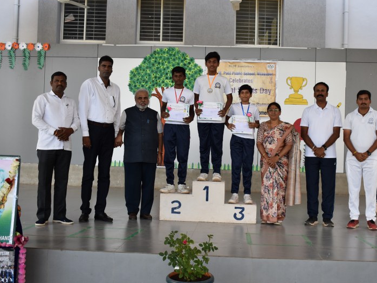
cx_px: 208
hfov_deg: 42.4
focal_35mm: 45
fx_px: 485
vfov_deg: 32.5
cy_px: 140
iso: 400
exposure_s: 1/250
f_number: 5.6
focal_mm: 27
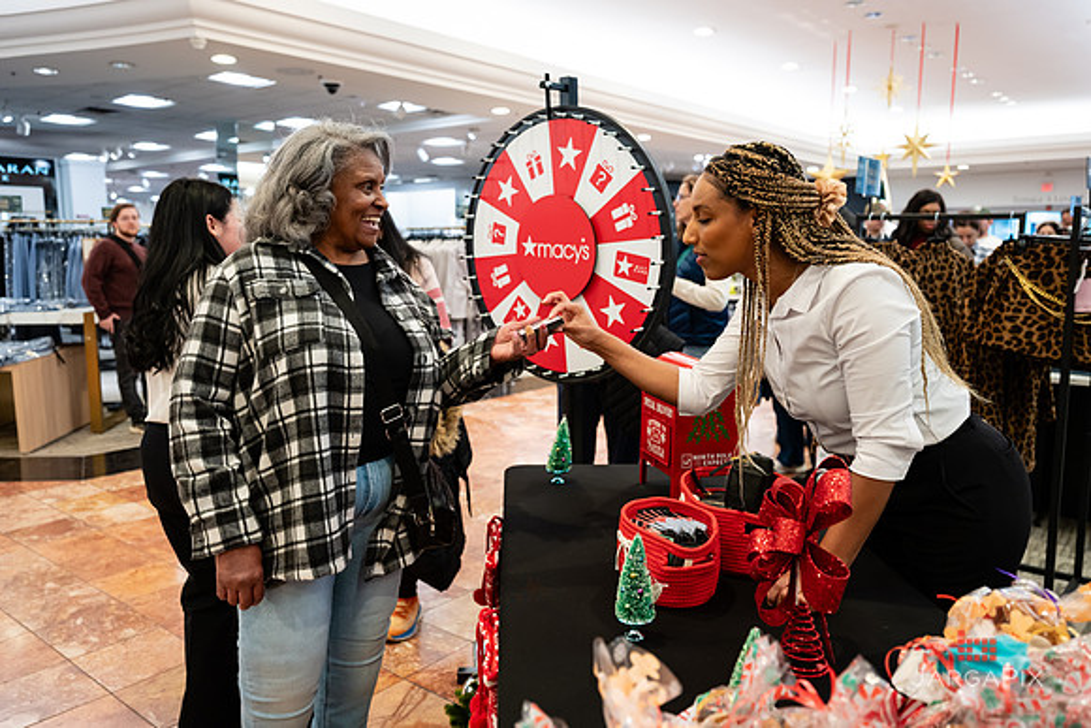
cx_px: 546
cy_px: 364
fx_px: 842
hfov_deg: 65.9
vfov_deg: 46.7
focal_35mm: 28
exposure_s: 1/125
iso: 1000
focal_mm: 26.5
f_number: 3.2
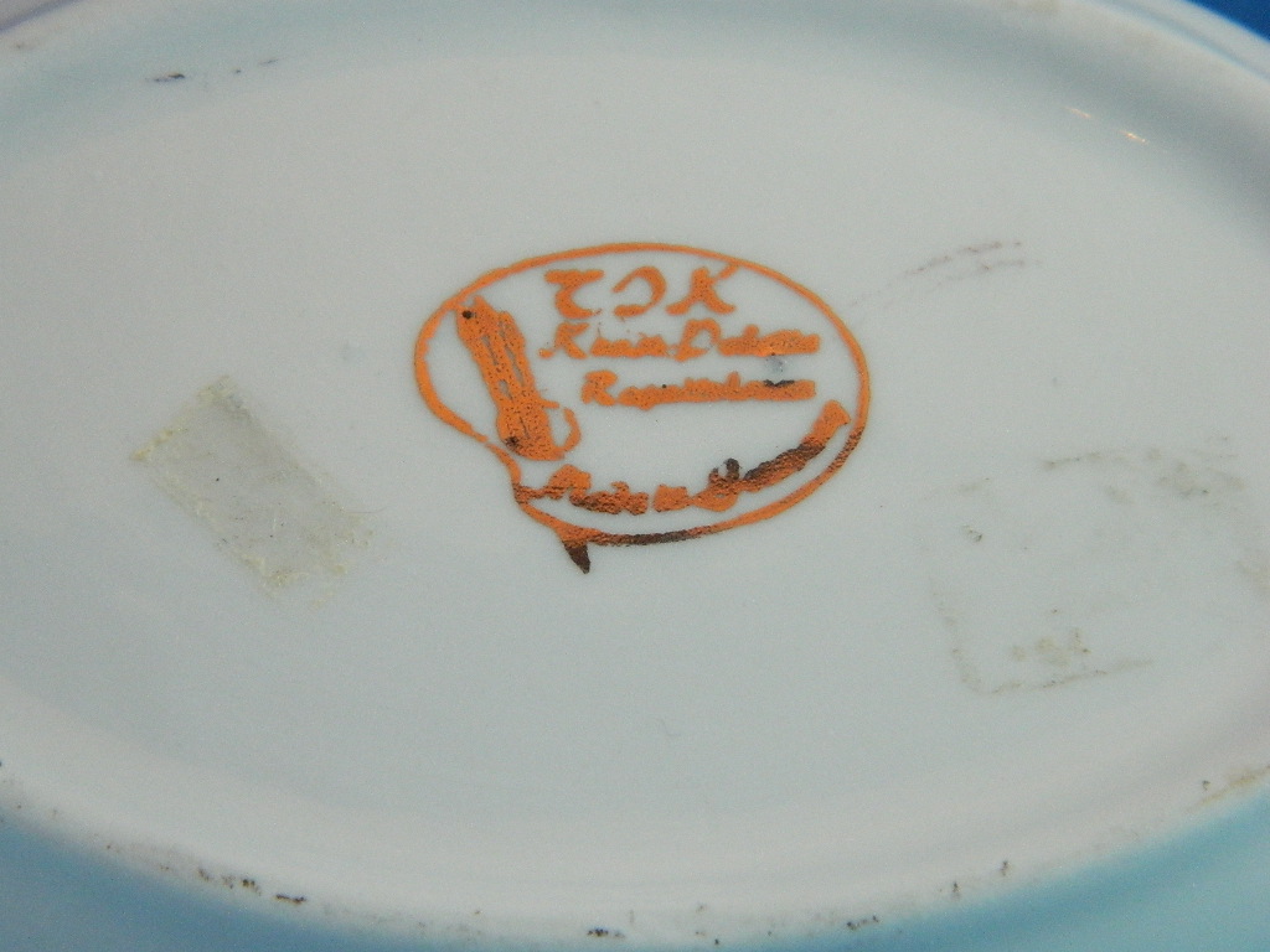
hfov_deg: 11.2
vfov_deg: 8.4
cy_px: 476
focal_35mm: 177
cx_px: 635
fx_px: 6494
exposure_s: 1/40
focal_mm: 31.8
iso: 400
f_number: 5.1
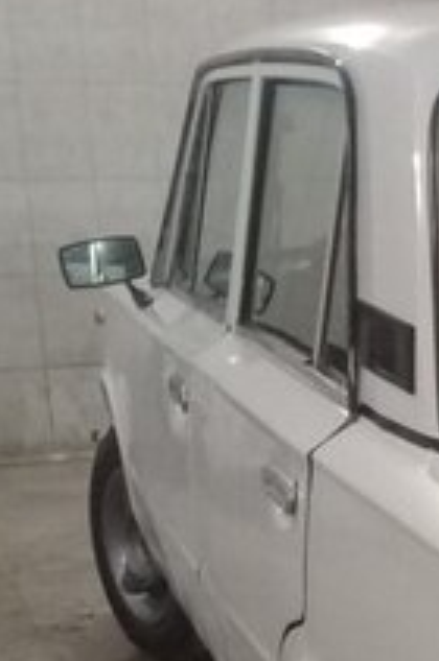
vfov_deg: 19.9
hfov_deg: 11.6
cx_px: 969
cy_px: 594
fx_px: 1853
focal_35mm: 101
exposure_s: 1/20
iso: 200
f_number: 2.2
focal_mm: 3.3
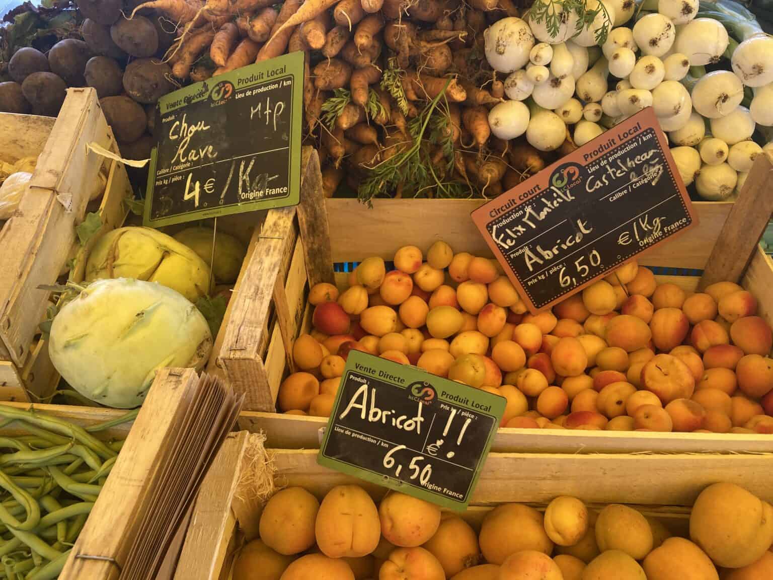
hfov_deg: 63.4
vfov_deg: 49.7
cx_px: 386
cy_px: 290
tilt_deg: -43.9
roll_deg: +3.0
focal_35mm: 28
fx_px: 625
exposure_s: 1/121
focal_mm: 3.99
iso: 50
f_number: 1.8
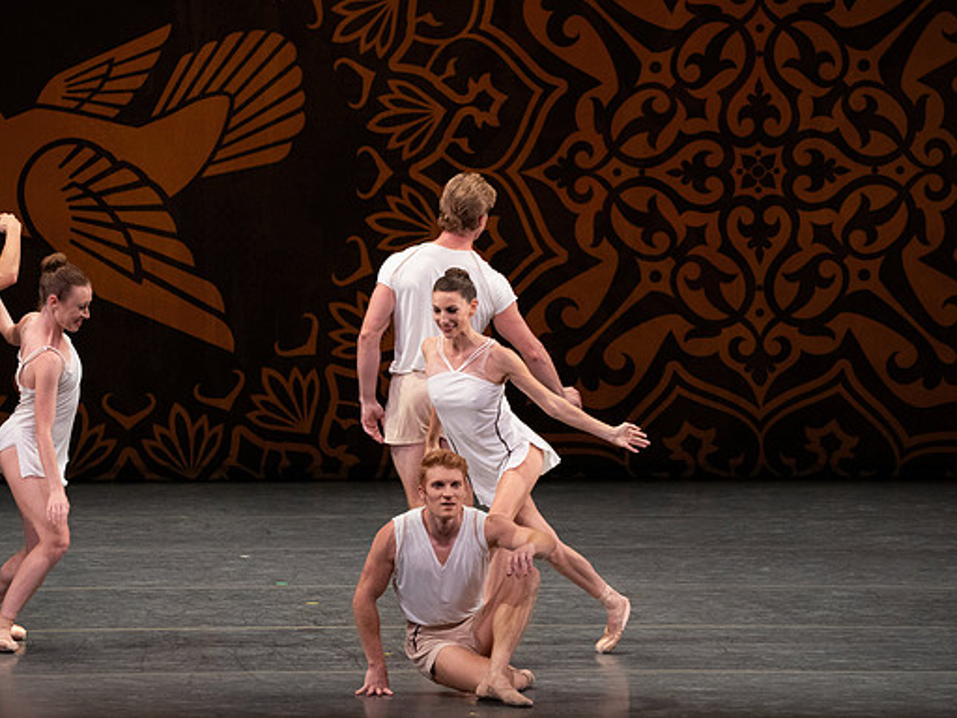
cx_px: 439
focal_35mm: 353
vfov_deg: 4.2
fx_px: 9759
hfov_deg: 5.6
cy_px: 358
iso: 5000
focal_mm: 324
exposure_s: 1/400
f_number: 10
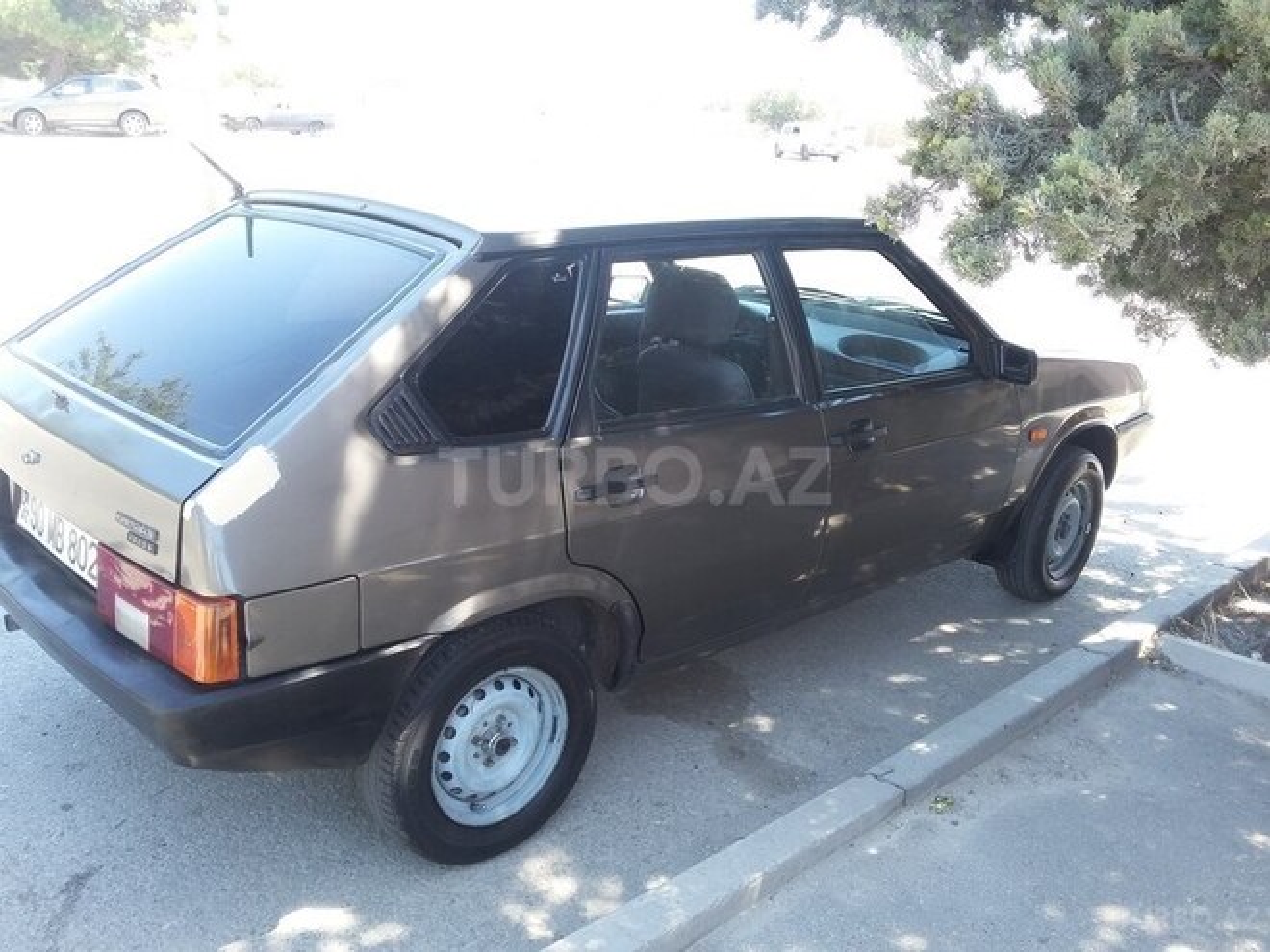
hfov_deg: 58.4
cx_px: 635
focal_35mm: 31
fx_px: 1137
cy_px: 476
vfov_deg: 45.4
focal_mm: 3.3
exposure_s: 1/100
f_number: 2.2
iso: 64
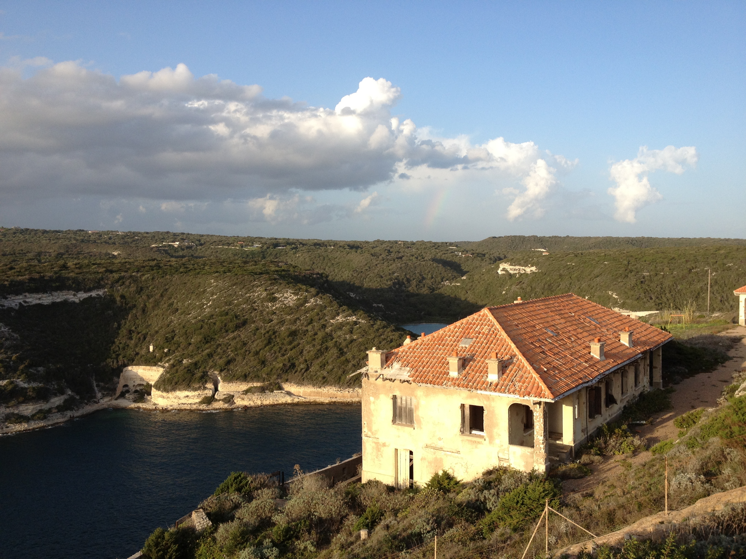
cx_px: 373
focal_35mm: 35
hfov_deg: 52.6
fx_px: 754
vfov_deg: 40.7
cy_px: 280
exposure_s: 1/778
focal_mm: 4.28
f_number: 2.4
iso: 64
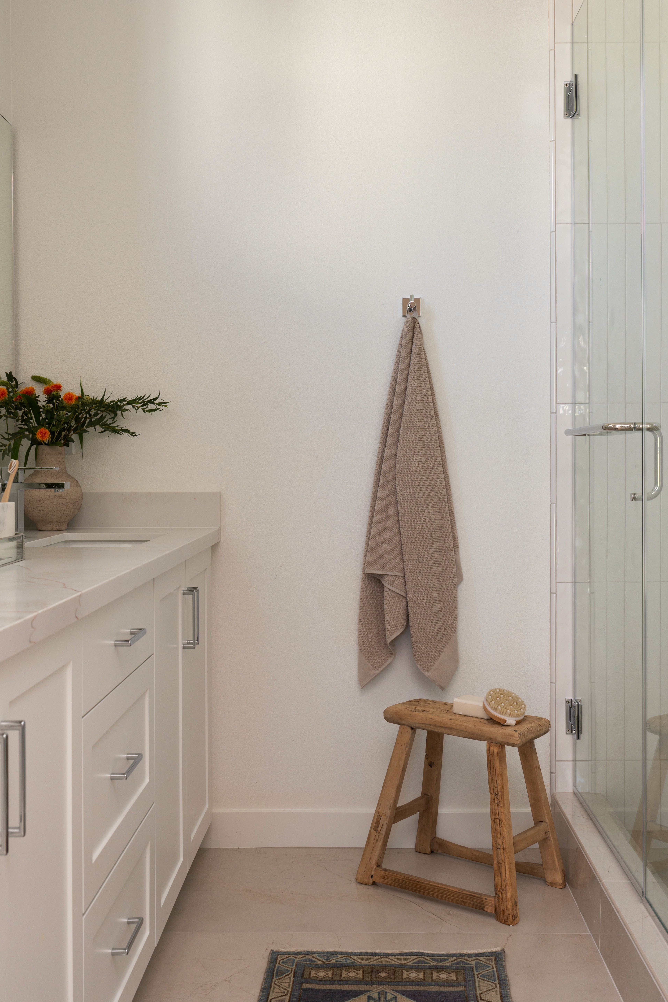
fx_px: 1113
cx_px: 367
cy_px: 477
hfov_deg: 33.4
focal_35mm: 40
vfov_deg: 48.4
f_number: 8
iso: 250
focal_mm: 33
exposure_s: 1/15
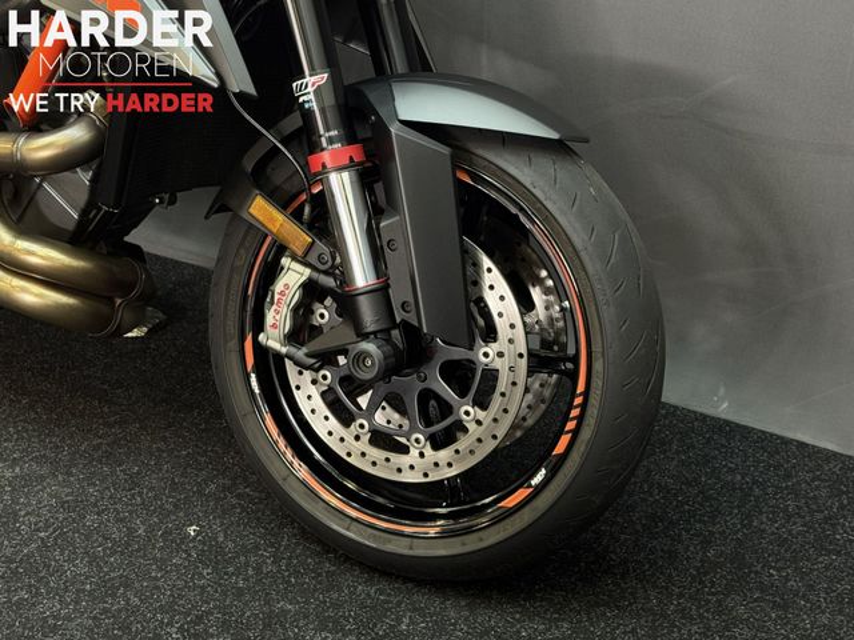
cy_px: 320
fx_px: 1184
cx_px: 427
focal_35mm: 48
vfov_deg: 30.3
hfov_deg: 39.7
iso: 160
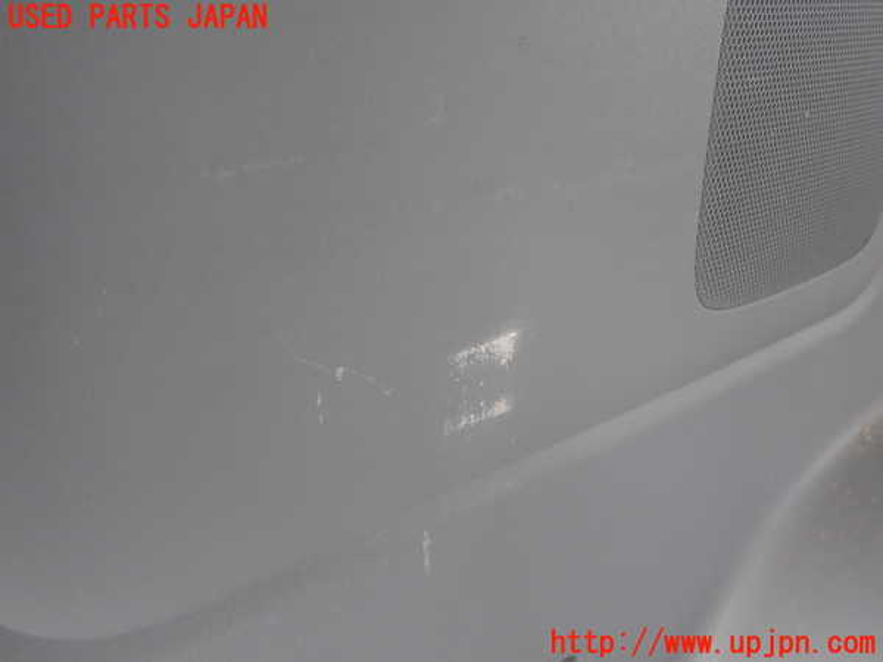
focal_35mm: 30
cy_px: 331
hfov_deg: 60.0
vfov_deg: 46.8
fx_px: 765
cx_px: 442
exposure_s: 1/40
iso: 200
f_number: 2.3
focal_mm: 5.4
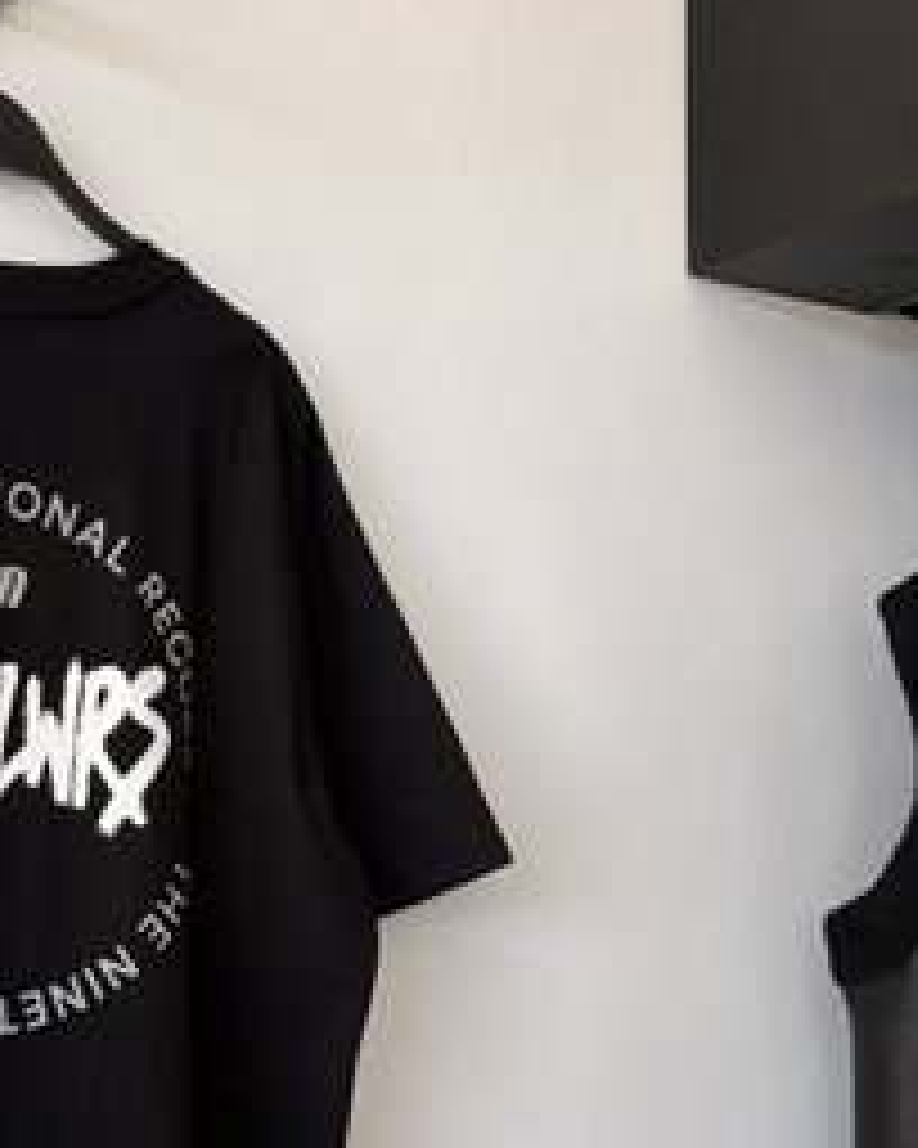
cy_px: 799
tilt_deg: +1.7
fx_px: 1800
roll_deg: +1.3
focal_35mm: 53
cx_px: 108
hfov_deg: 27.7
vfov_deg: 34.9
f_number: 1.6
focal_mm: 5.96
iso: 50
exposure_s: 1/122
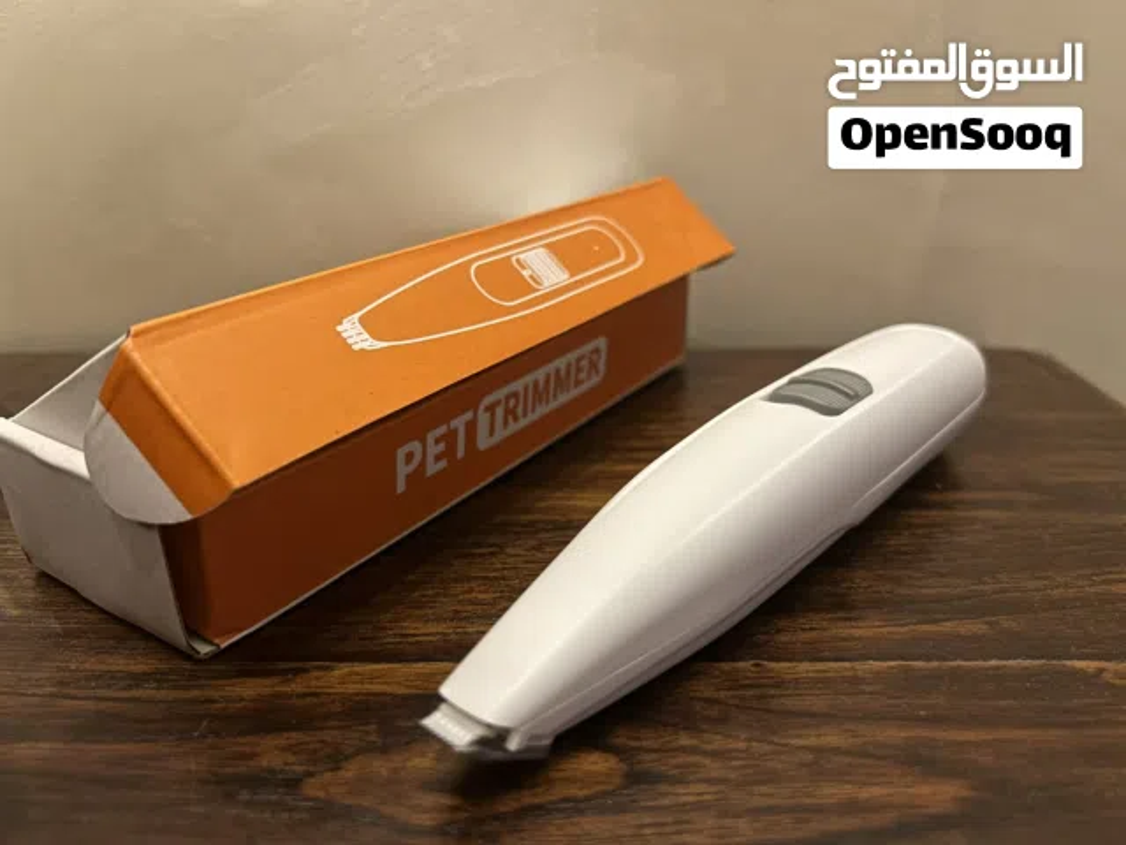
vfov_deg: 53.1
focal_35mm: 26
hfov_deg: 67.3
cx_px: 563
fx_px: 846
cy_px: 422
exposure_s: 1/50
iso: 500
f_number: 1.5
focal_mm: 5.7
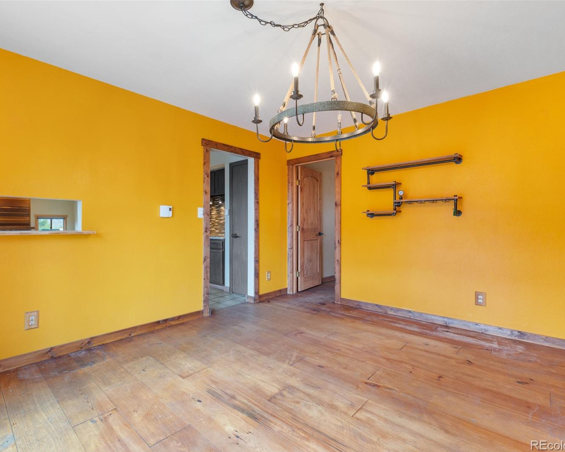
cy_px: 227
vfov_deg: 77.0
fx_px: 284
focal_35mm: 17
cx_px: 258
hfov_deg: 89.4
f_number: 9
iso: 250
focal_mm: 10
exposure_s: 1/2.5
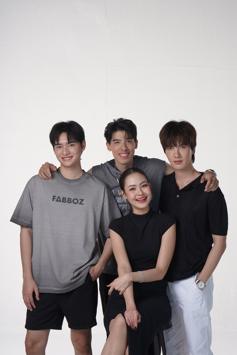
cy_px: 178
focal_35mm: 94
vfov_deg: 21.7
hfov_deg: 14.6
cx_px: 118
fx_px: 928
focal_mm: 94
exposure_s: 1/125
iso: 640
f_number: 11
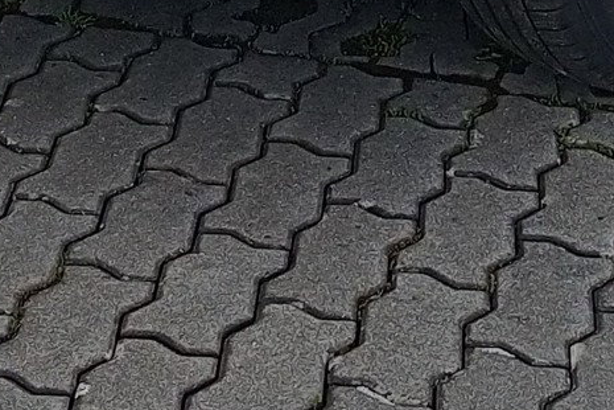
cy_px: -782
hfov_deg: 14.3
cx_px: 298
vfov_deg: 8.3
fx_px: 2439
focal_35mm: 143
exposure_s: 1/834
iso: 103
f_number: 1.79
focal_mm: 4.69
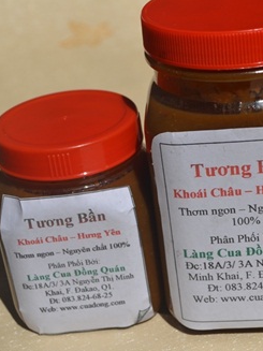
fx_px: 892
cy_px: 176
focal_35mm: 88
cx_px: 198
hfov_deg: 16.7
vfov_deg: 22.3
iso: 110
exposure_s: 1/500
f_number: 8
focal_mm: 40
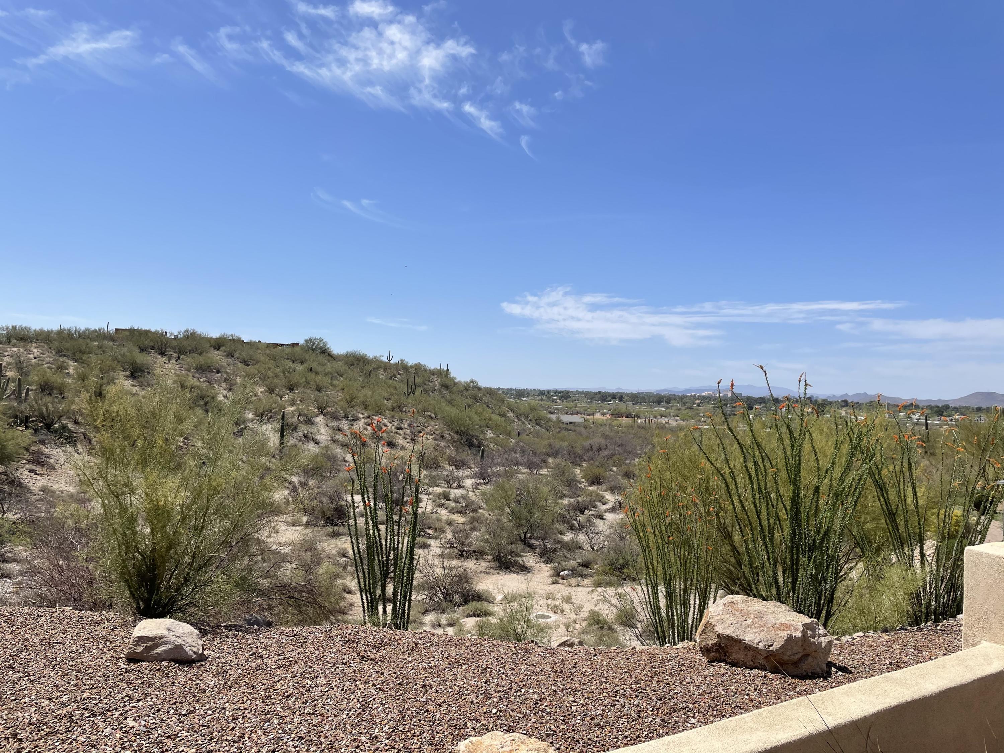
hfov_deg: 67.3
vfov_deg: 53.1
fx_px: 754
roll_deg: -1.7
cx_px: 502
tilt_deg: +1.8
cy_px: 376
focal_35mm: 26
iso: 32
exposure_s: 1/5051
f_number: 1.6
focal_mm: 4.2
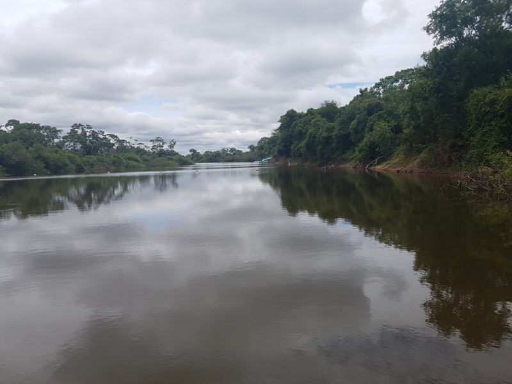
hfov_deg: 67.3
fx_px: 385
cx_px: 256
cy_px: 192
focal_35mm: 26
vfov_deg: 53.1
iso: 50
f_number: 1.7
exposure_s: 1/3616
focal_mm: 4.2
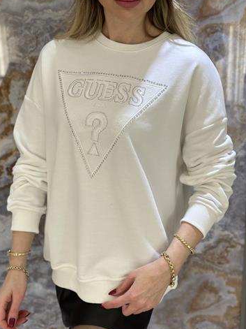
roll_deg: +1.2
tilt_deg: -19.6
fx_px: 502
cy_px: 172
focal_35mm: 53
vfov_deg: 36.2
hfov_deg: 27.5
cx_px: 127
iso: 80
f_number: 1.78
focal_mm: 6.86
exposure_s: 1/100
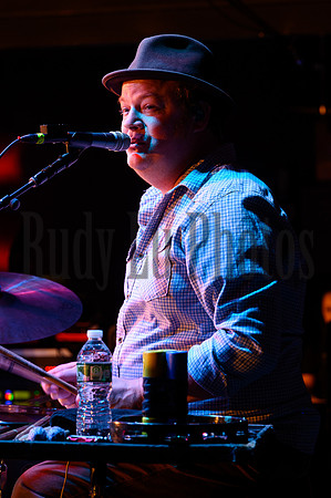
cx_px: 166
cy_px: 249
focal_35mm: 200
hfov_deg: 6.9
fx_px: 2765
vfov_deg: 10.3
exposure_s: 1/30
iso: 1600
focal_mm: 200
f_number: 9
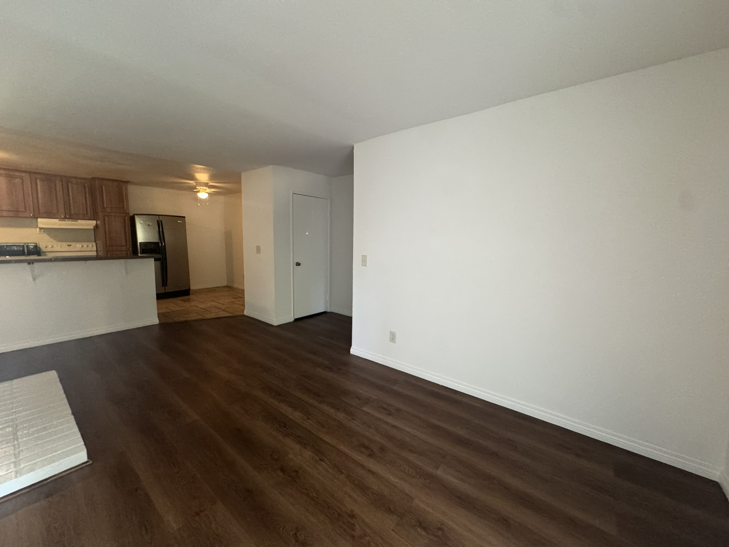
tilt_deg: -7.3
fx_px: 295
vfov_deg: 85.7
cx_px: 364
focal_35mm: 14
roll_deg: -2.4
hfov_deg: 102.1
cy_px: 274
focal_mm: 2.22
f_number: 2.2
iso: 800
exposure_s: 1/60
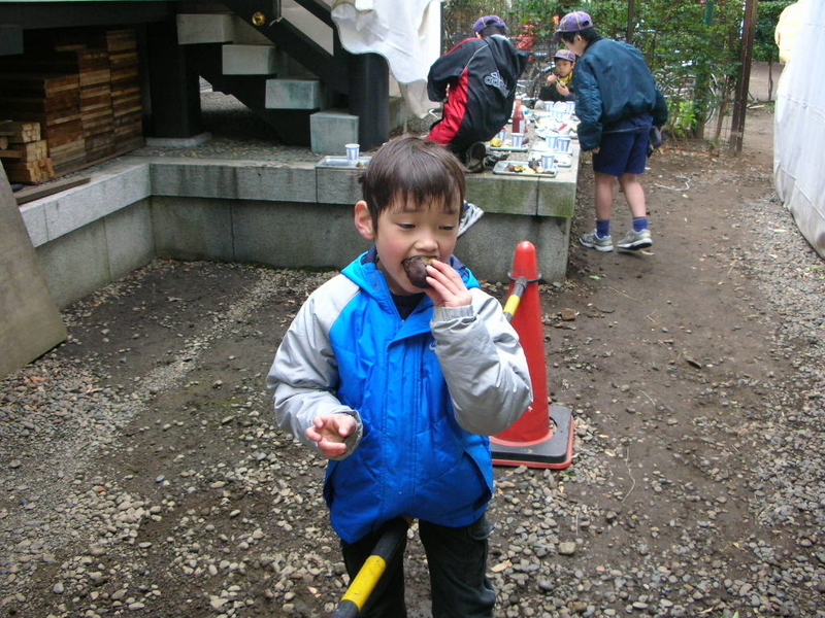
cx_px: 412
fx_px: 834
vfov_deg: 40.7
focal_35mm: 35
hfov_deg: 52.6
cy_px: 309
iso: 151
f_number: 3
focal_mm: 5.8
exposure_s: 1/111
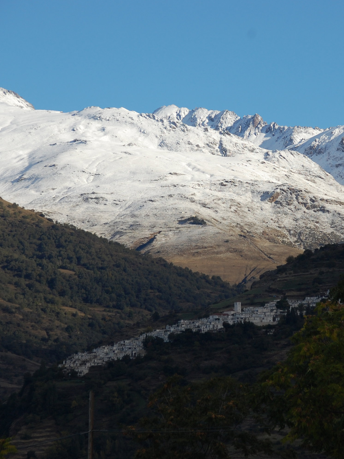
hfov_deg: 6.7
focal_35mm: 222
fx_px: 2942
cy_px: 230
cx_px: 251
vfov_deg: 8.9
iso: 200
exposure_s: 1/640
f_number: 6.3
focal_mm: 102
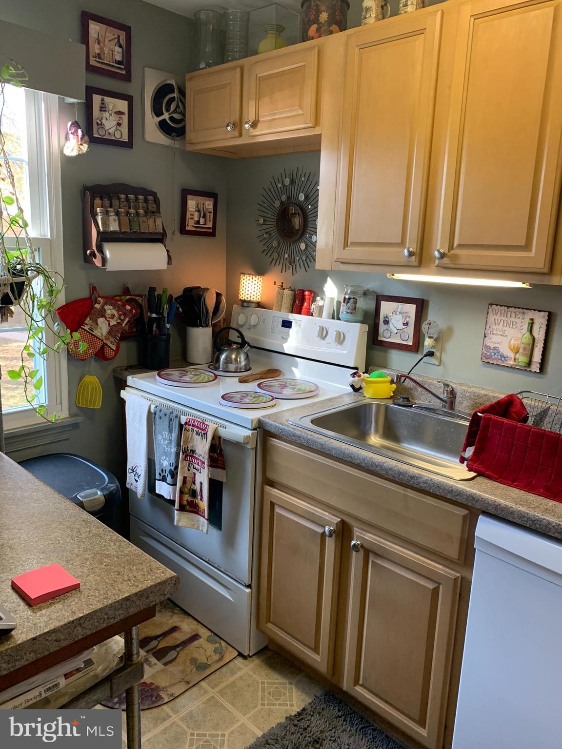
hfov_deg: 53.1
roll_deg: +0.5
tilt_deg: -10.0
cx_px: 281
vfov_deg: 67.3
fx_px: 563
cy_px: 374
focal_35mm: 26
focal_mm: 4.25
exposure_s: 1/60
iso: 125
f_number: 1.8
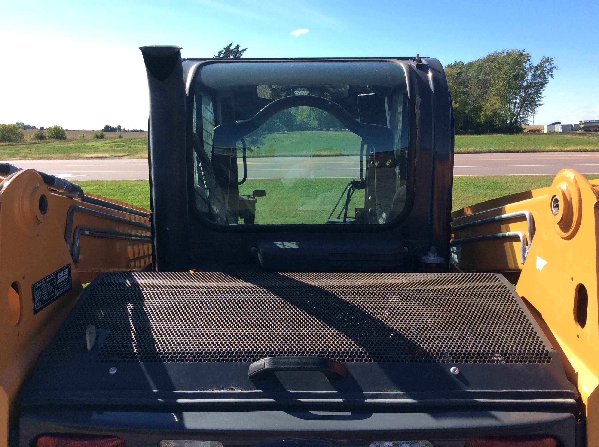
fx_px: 553
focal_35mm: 32
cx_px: 300
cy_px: 224
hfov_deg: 56.9
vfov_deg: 44.1
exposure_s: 1/1003
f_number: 2.4
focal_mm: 3.3
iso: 32
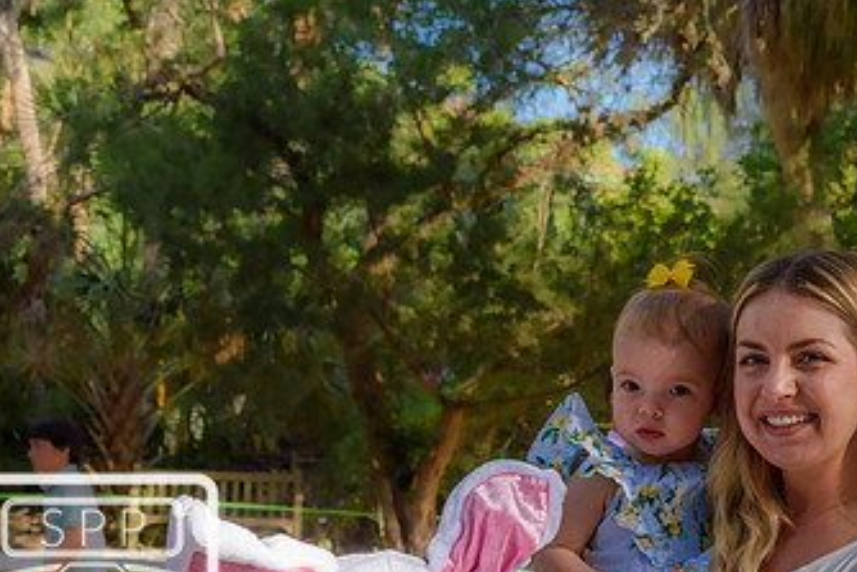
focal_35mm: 99
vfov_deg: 13.7
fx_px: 2358
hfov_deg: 20.5
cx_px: 634
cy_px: 491
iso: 220
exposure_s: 1/250
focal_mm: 38
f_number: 8
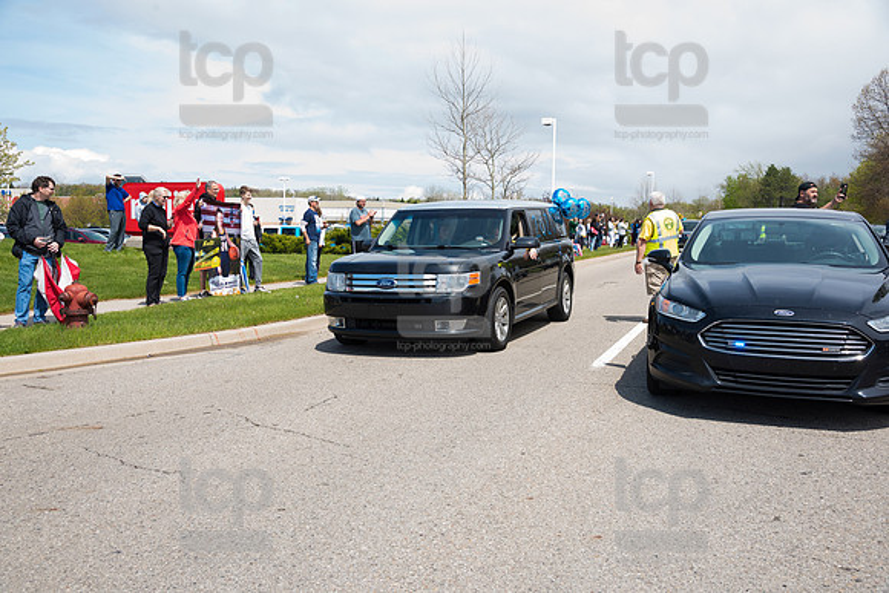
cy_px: 296
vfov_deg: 38.9
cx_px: 444
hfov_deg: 55.8
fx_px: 840
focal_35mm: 34
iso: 1000
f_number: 7.1
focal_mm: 34
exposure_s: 1/800
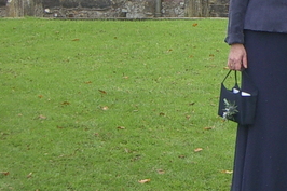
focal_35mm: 192
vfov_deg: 7.1
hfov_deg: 10.4
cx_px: 413
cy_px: -4
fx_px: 1530
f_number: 3.5
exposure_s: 1/160
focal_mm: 10.2
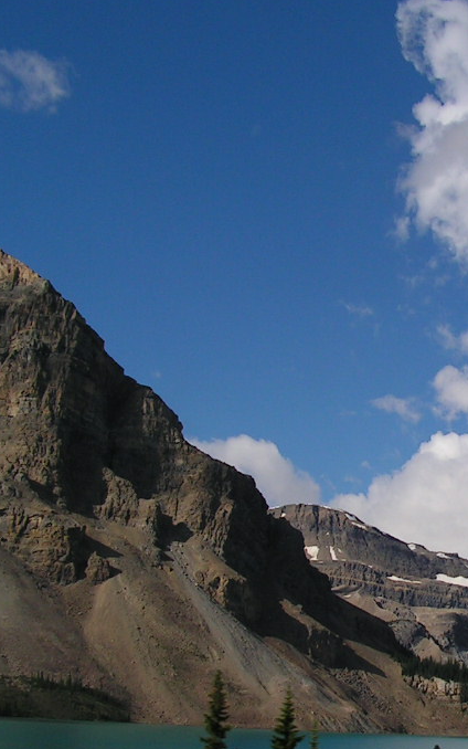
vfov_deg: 28.4
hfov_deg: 17.7
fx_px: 1469
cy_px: 507
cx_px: 464
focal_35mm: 72
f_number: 4.8
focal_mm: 6
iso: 64
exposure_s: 1/250
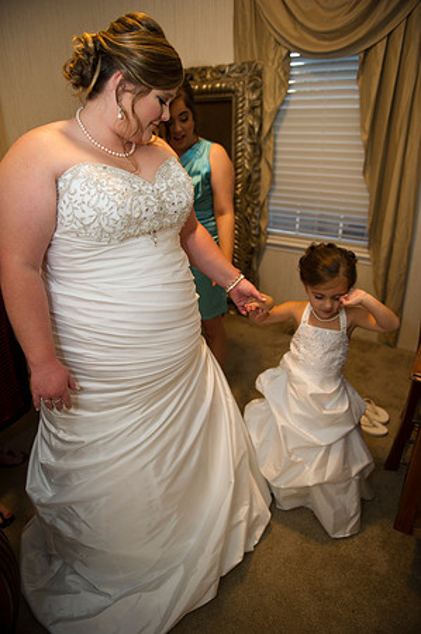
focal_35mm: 24
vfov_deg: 73.8
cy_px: 317
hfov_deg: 53.0
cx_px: 210
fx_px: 422
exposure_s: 1/60
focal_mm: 24
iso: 640
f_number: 2.8
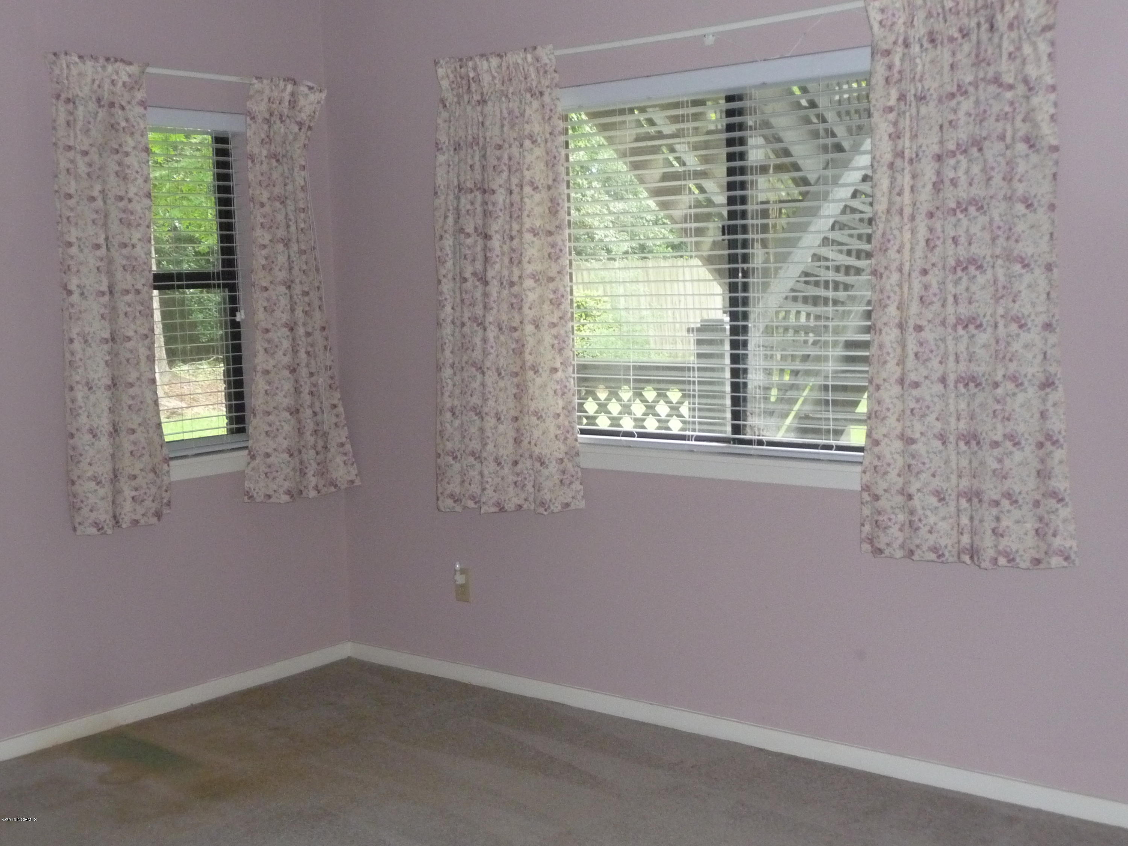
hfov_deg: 43.9
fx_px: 1401
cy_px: 423
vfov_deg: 33.6
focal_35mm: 43
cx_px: 564
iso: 500
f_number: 4
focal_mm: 7.1
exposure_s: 1/30
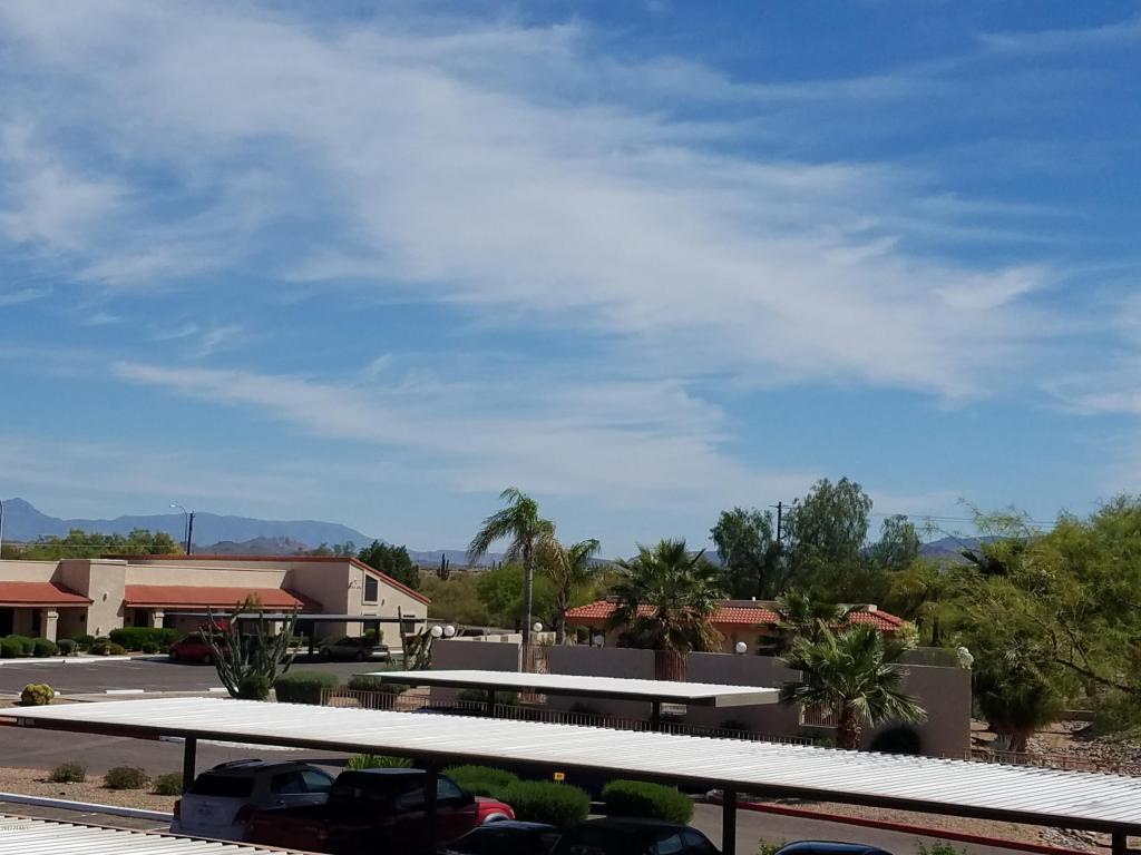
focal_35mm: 26
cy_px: 428
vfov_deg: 53.1
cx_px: 570
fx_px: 857
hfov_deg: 67.3
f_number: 1.7
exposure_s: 1/6208
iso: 50
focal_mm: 4.2
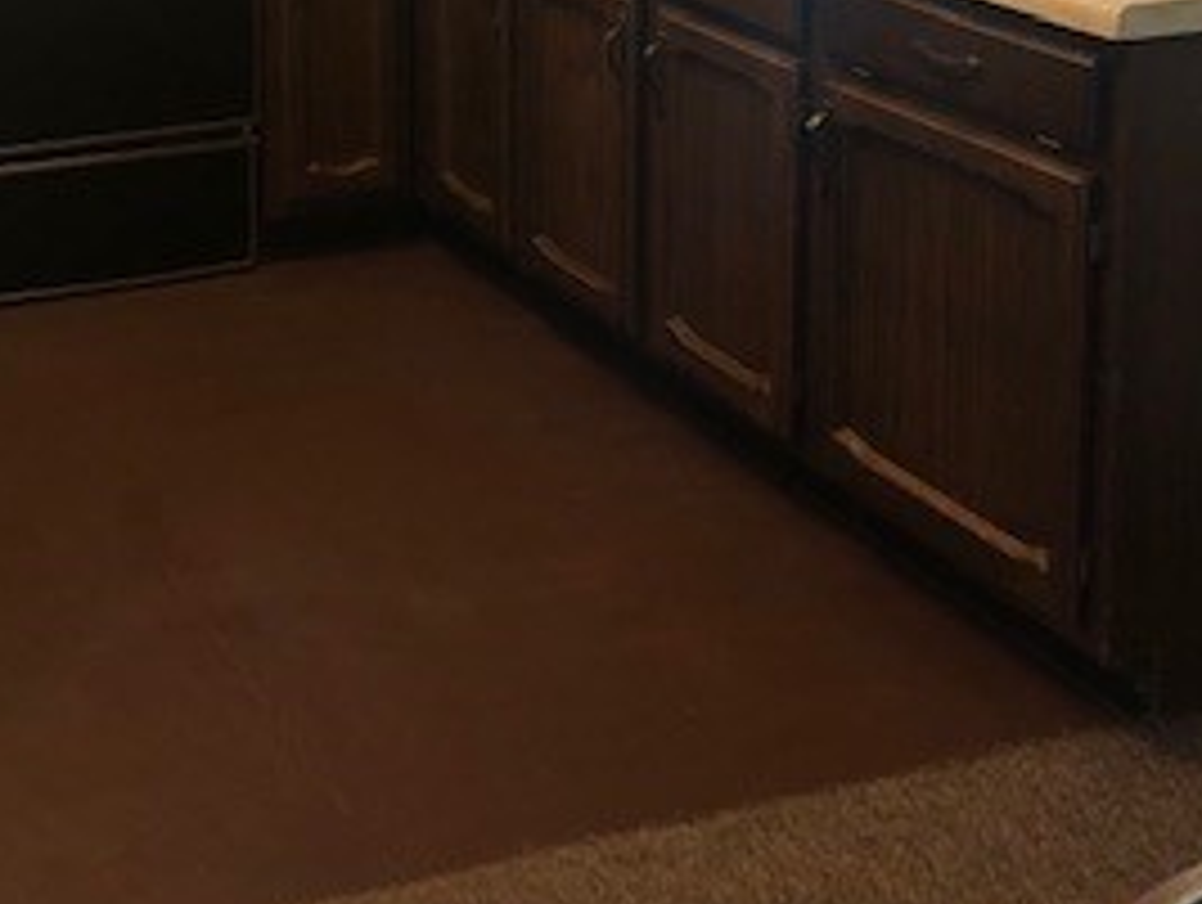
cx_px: 234
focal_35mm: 67
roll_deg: +0.1
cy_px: -162
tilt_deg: -9.2
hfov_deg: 28.3
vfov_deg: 20.6
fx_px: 2330
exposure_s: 1/15
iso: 80
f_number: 1.8
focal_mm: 3.99
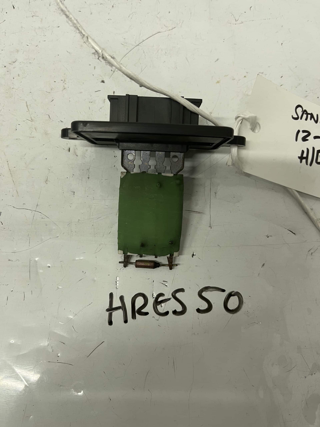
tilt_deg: -75.7
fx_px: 320
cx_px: 160
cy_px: 214
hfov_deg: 53.1
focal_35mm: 26
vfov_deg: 67.3
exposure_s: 1/50
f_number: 1.6
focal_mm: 5.1
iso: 80
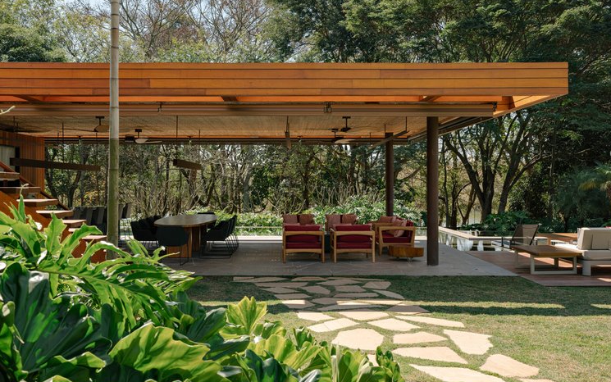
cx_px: 302
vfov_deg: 38.3
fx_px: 550
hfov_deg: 58.1
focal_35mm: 33
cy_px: 189
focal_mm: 36.9
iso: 200
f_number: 9
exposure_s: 1/80
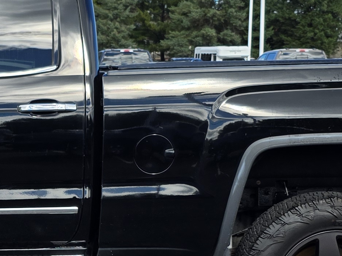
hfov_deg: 19.3
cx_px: -29
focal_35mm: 98
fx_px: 968
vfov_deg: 15.0
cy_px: 201
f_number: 1.7
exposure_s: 1/3502
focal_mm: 6.3
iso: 80
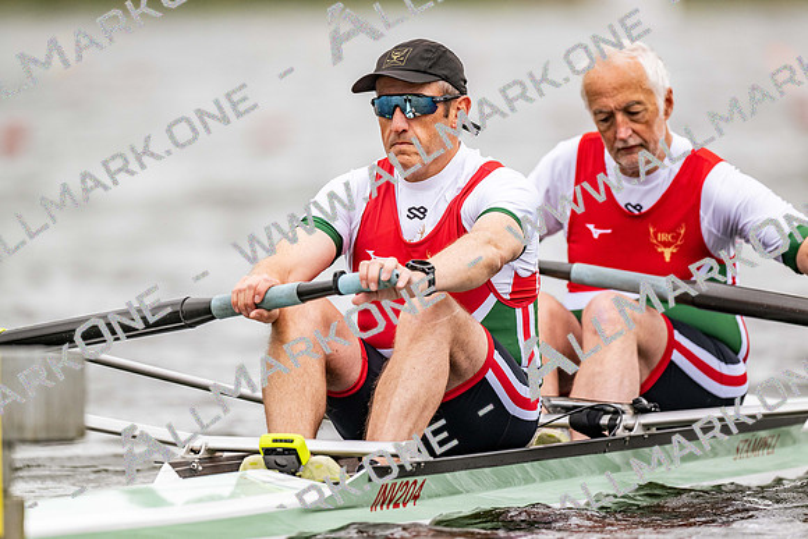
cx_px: 404
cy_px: 270
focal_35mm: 600
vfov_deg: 2.3
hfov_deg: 3.4
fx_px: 13469
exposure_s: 1/2500
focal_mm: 600
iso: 640
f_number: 4
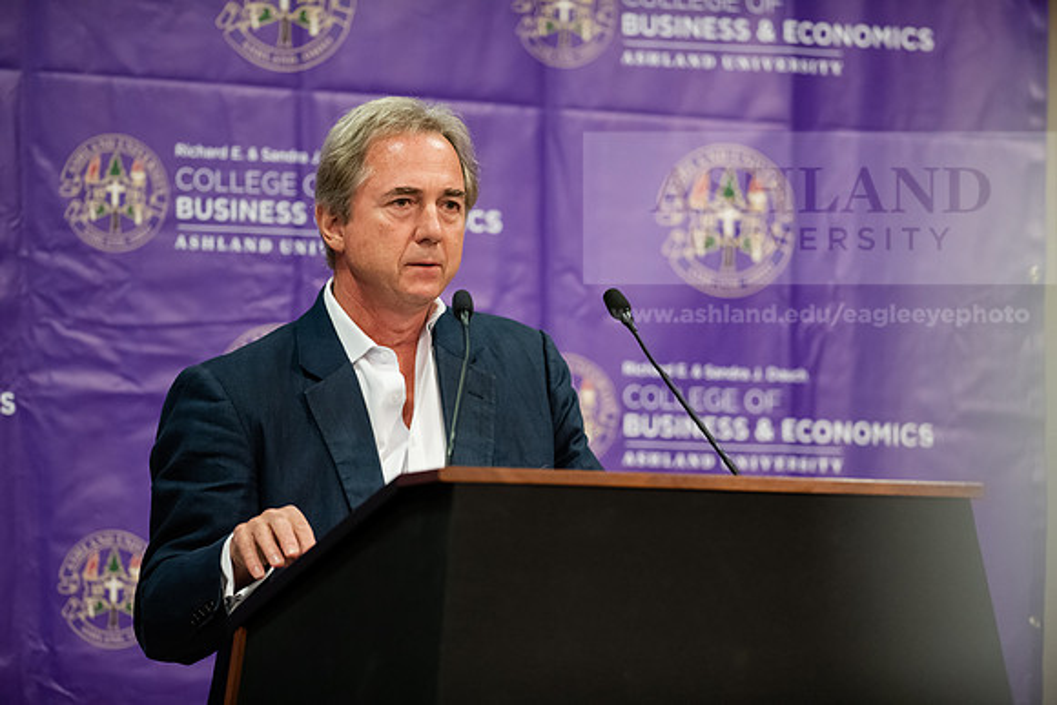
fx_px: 8810
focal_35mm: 300
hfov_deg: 6.9
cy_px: 352
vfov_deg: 4.6
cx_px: 528
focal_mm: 300
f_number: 3.2
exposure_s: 1/200
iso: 2500
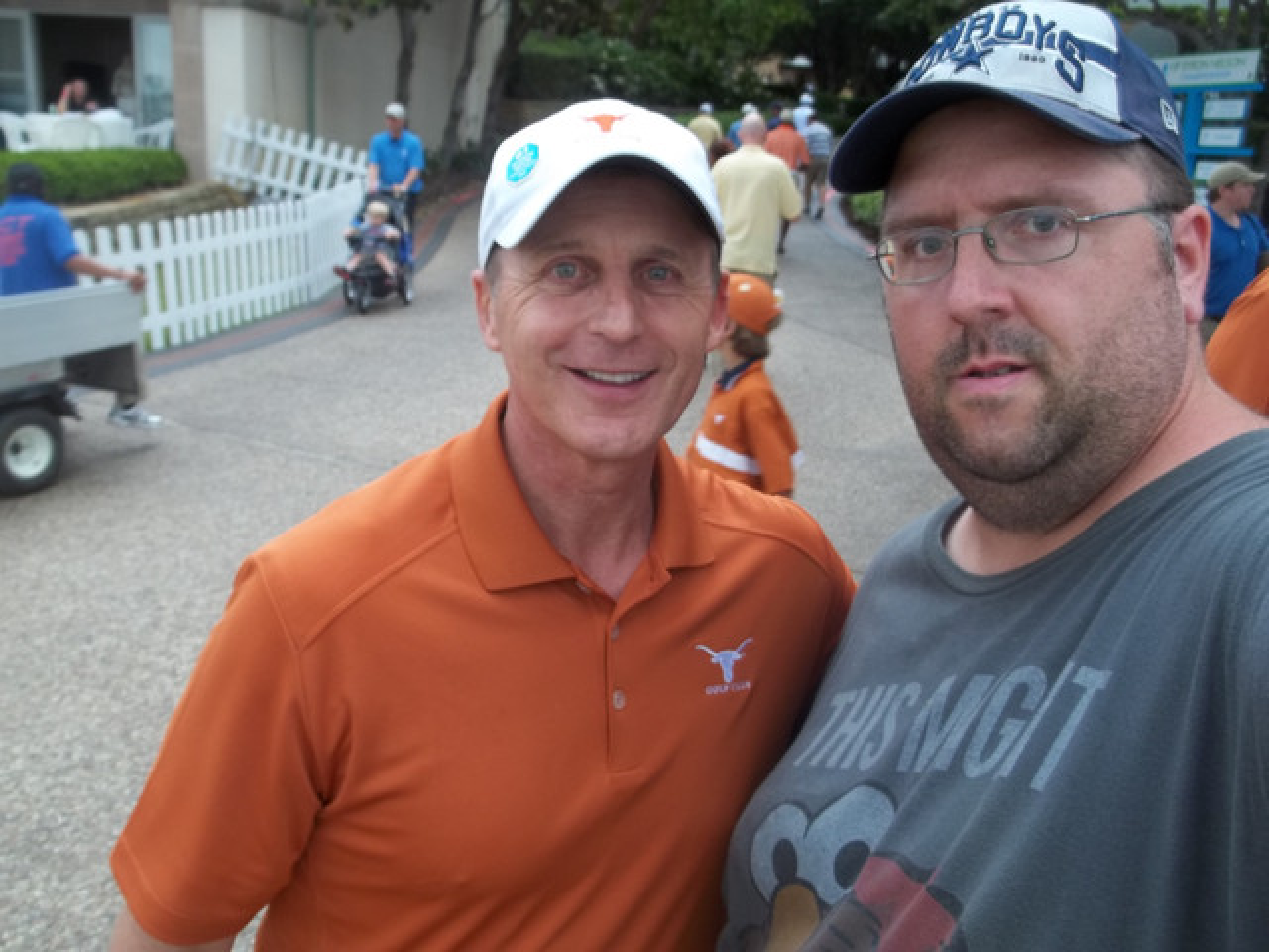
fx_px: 1210
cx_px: 634
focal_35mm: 33
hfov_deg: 55.4
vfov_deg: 42.9
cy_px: 476
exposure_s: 1/60
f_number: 3.3
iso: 64
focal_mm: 5.9
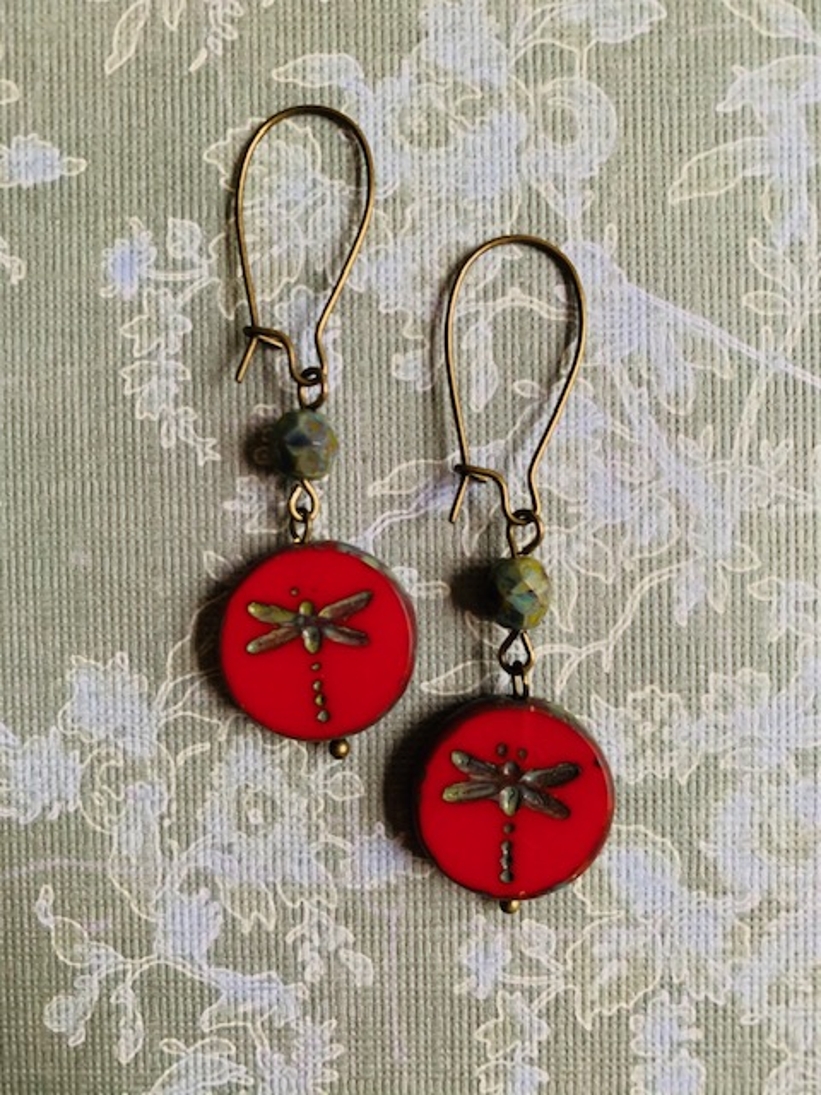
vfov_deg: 67.3
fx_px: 822
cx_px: 410
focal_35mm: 26
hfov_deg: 53.1
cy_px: 548
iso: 320
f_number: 1.8
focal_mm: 4.25
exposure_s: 1/60
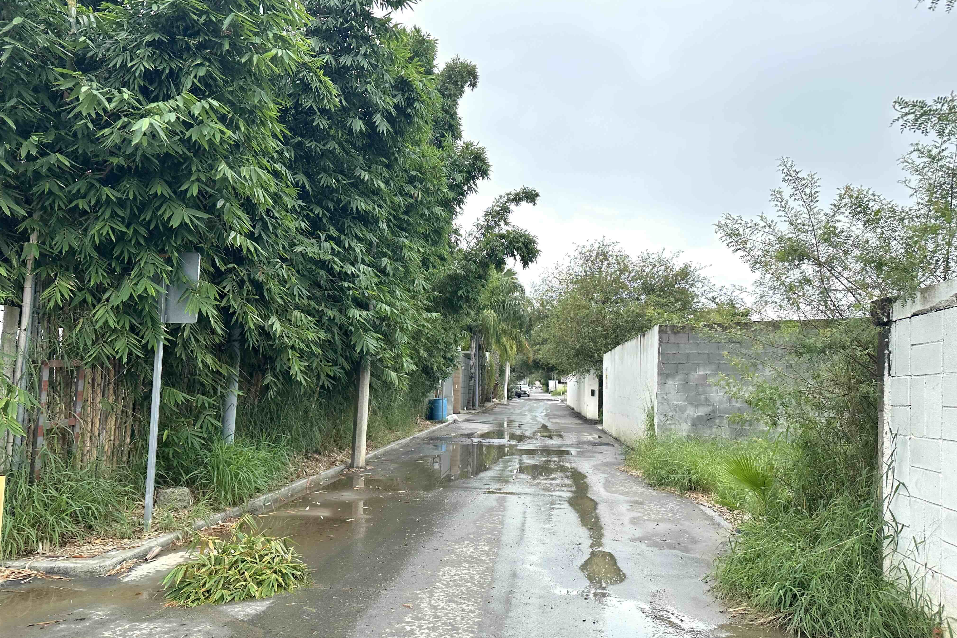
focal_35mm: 25
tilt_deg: +5.5
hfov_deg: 71.5
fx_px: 665
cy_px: 339
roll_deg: +0.4
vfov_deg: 51.3
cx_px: 478
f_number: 1.78
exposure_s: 1/1495
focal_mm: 6.86
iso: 80
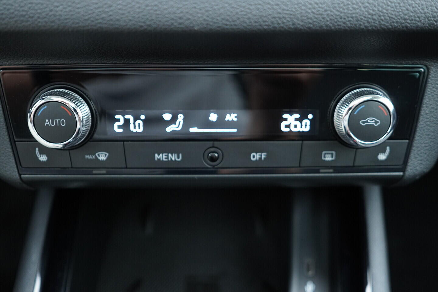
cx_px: 219
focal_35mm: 36
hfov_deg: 53.1
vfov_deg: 36.9
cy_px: 146
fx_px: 438
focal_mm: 24
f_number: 2.8
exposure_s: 1/40
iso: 1000
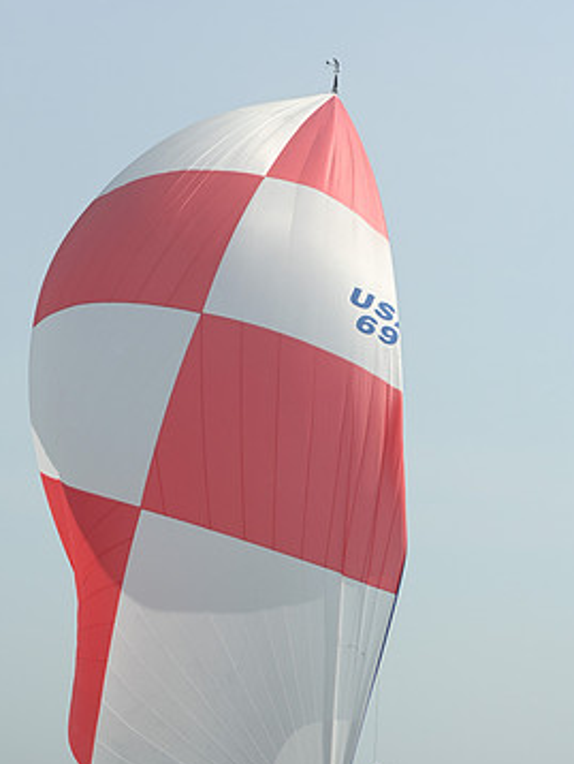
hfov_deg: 13.6
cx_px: 200
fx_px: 2407
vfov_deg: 18.0
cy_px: 525
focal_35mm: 109
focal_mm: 70
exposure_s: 1/1250
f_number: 8
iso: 320
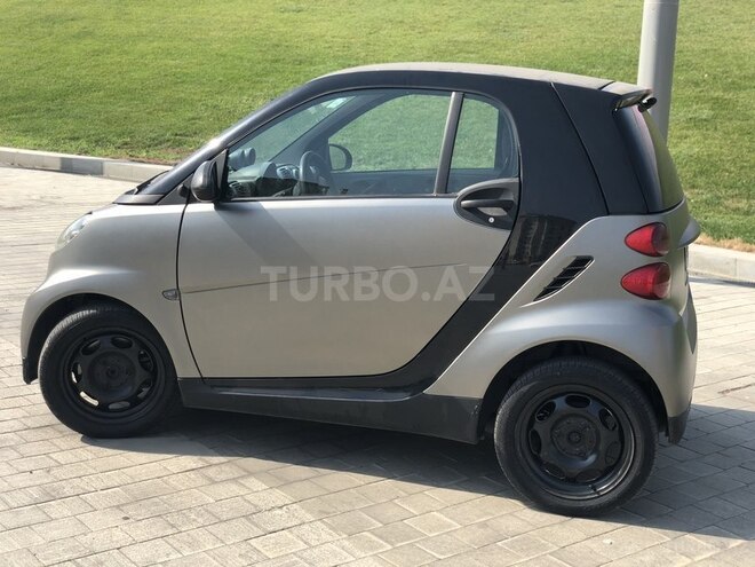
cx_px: 378
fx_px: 1134
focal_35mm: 52
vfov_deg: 28.0
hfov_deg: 36.8
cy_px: 284
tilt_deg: -11.6
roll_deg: +1.6
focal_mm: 6
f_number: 2.4
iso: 16
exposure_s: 1/428
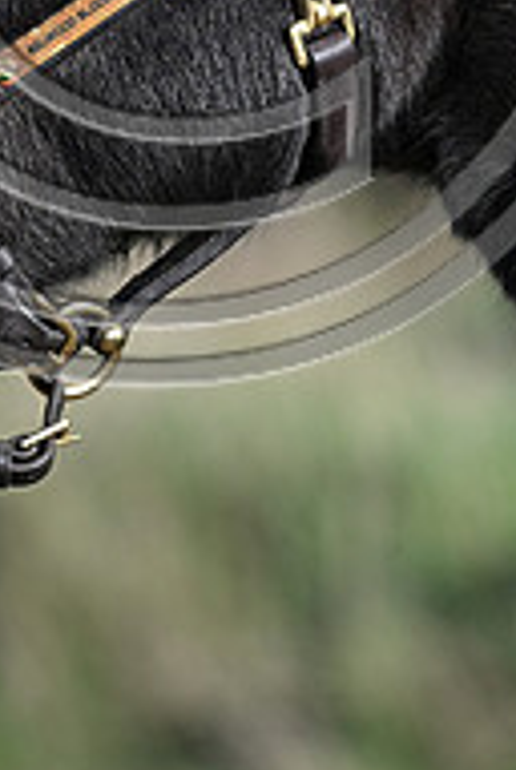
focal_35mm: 470
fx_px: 10068
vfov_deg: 4.4
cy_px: -206
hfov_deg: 2.9
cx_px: 95
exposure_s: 1/1250
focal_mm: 155
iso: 220
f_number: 4.5
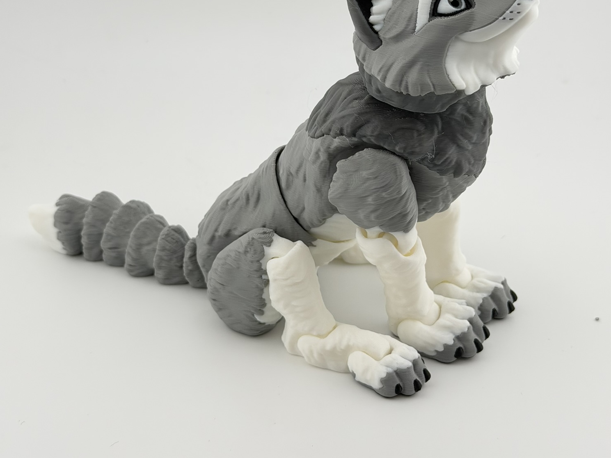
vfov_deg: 22.2
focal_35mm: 66
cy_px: 146
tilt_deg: -25.0
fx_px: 1165
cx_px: 310
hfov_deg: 29.4
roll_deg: -1.6
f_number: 1.78
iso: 64
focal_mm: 6.76
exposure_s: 1/1795
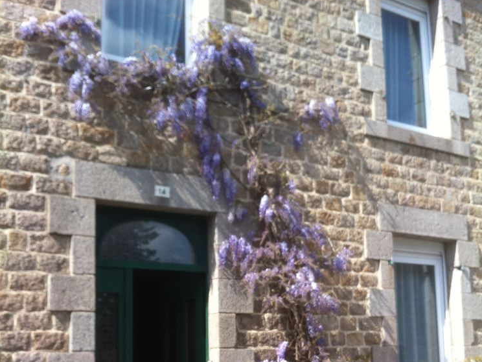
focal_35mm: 47
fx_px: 654
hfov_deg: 40.4
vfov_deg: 30.0
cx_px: 241
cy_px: 300
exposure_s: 1/616
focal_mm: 3.85
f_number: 2.8
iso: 80
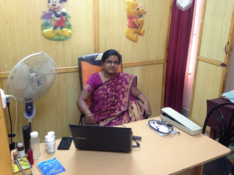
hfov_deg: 55.4
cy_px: 88
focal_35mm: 33
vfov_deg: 42.9
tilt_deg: -18.8
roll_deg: +0.4
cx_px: 117
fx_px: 223
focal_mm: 4.12
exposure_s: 1/20
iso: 320
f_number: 2.4
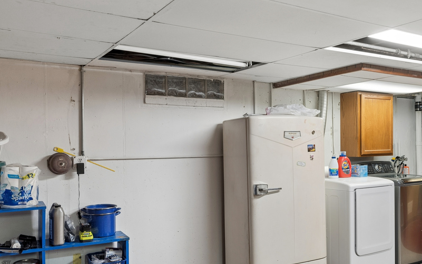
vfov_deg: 36.3
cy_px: 146
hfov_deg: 54.4
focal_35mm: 35
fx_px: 403
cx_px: 273
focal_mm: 17
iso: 200
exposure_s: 1/10
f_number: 8
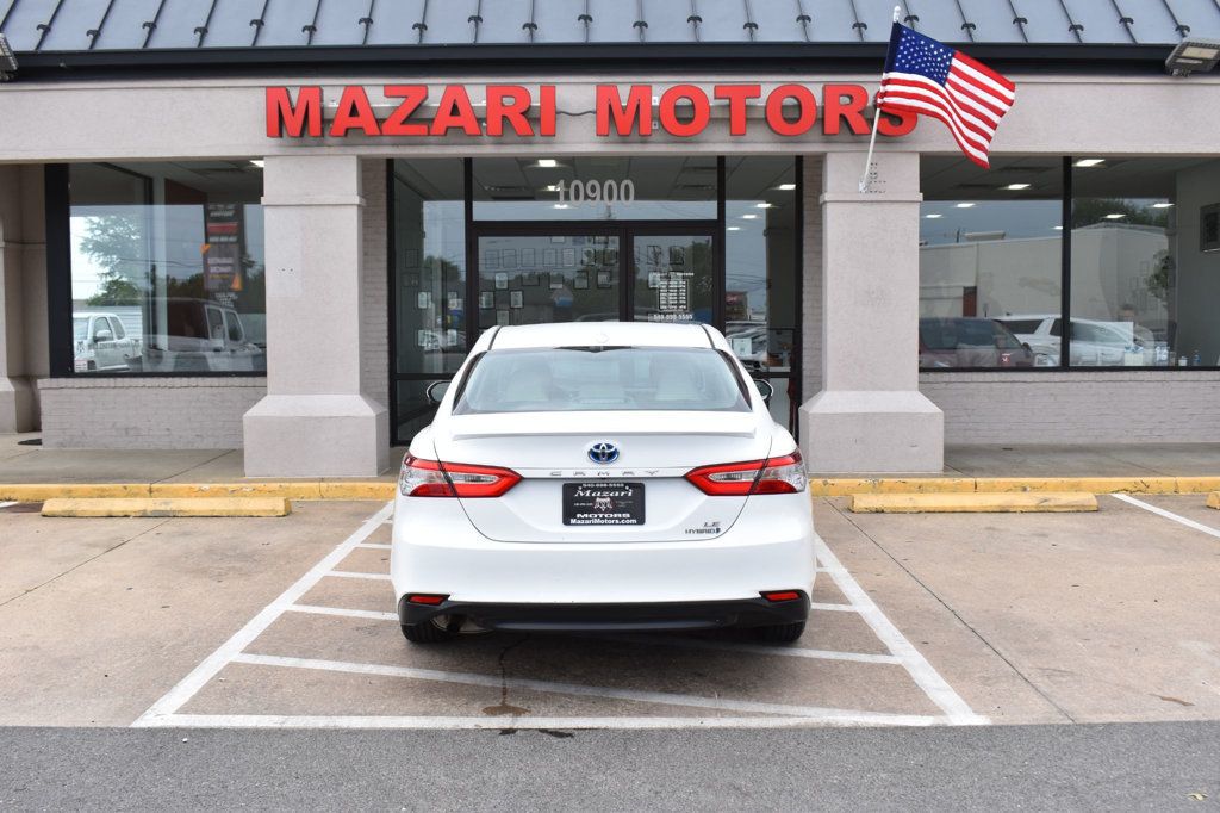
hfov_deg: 51.3
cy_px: 406
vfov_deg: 35.5
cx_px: 610
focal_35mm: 38
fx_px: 1270
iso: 200
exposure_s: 1/250
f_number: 8
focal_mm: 25
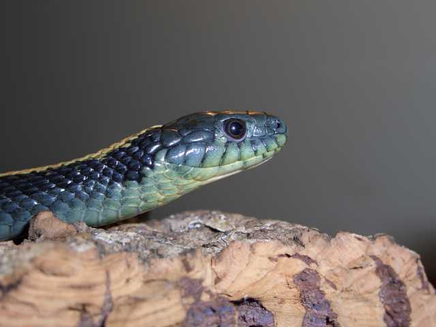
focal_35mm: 76
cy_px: 164
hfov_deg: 25.7
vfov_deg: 19.4
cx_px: 218
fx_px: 957
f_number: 4.8
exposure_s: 1/60
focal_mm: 16.33
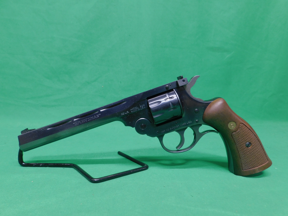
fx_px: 191
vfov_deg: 58.9
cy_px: 108
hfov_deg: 73.9
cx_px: 144
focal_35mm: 23
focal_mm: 4
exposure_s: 1/30
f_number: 3
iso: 125
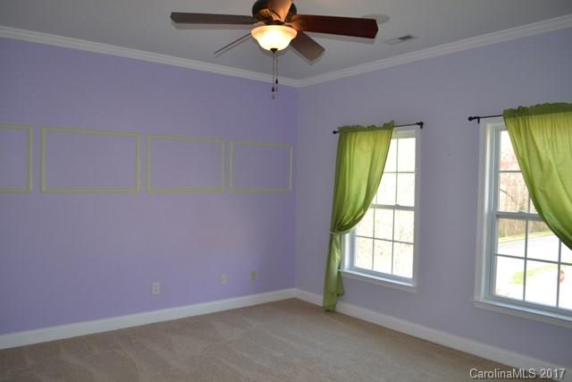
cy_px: 191
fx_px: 429
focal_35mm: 27
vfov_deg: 48.0
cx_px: 286
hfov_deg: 67.4
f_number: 4
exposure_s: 1/125
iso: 280
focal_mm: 18
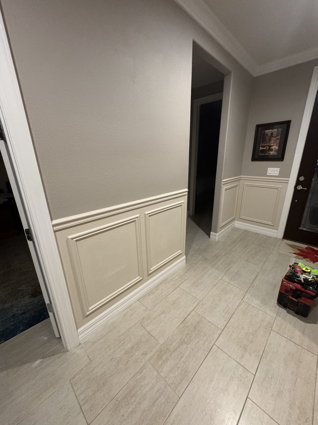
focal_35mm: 14
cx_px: 159
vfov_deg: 102.1
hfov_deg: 85.7
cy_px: 212
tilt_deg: -18.8
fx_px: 171
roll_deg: +0.4
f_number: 2.2
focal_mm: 2.22
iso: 640
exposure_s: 1/60
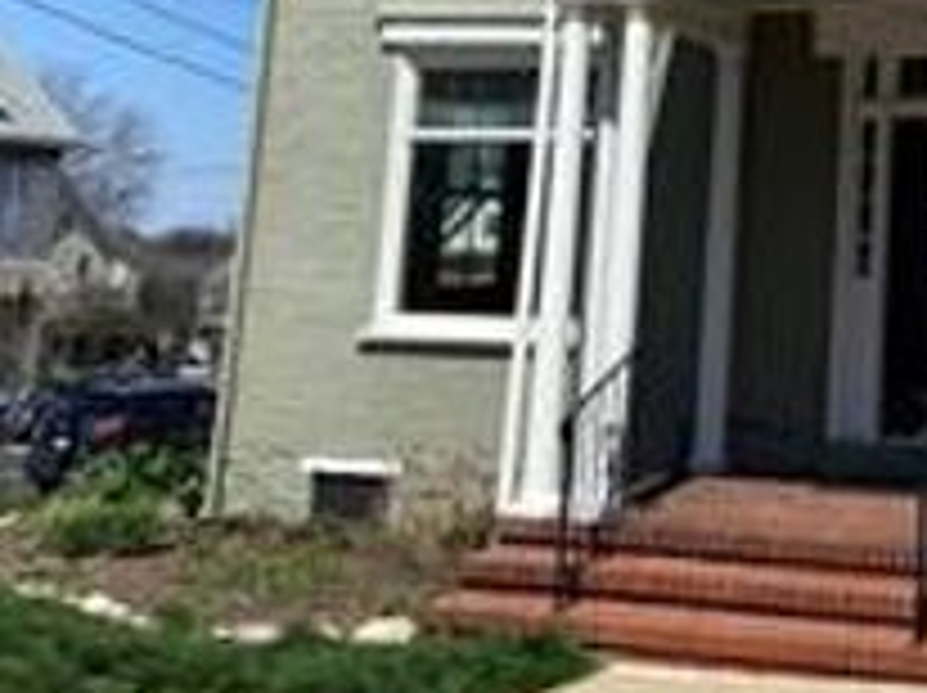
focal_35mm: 63
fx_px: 1685
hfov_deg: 28.2
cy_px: 18
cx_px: 1004
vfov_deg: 22.4
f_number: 1.8
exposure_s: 1/4115
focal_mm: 4.25
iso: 32
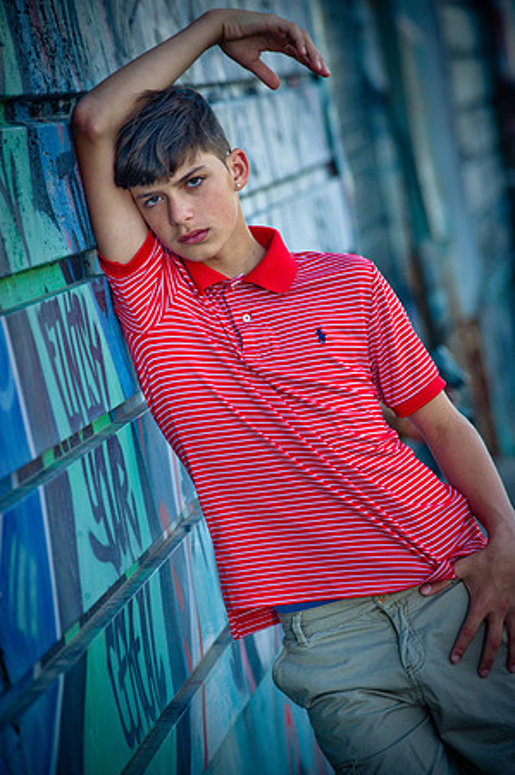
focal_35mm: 200
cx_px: 258
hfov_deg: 6.9
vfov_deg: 10.3
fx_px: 4301
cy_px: 388
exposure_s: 1/200
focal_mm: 200
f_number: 5.6
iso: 320
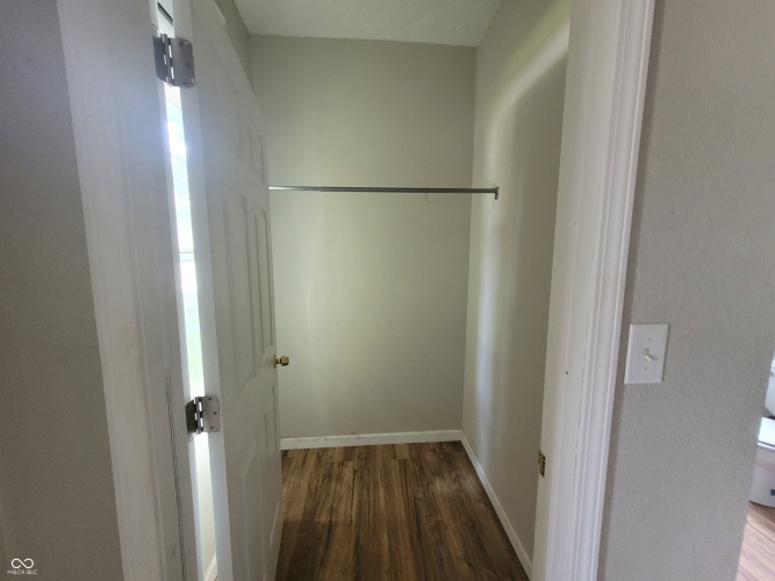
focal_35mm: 13
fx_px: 291
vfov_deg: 89.9
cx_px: 388
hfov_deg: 106.2
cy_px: 290
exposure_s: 1/40
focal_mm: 1.74
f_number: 2.2
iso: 320
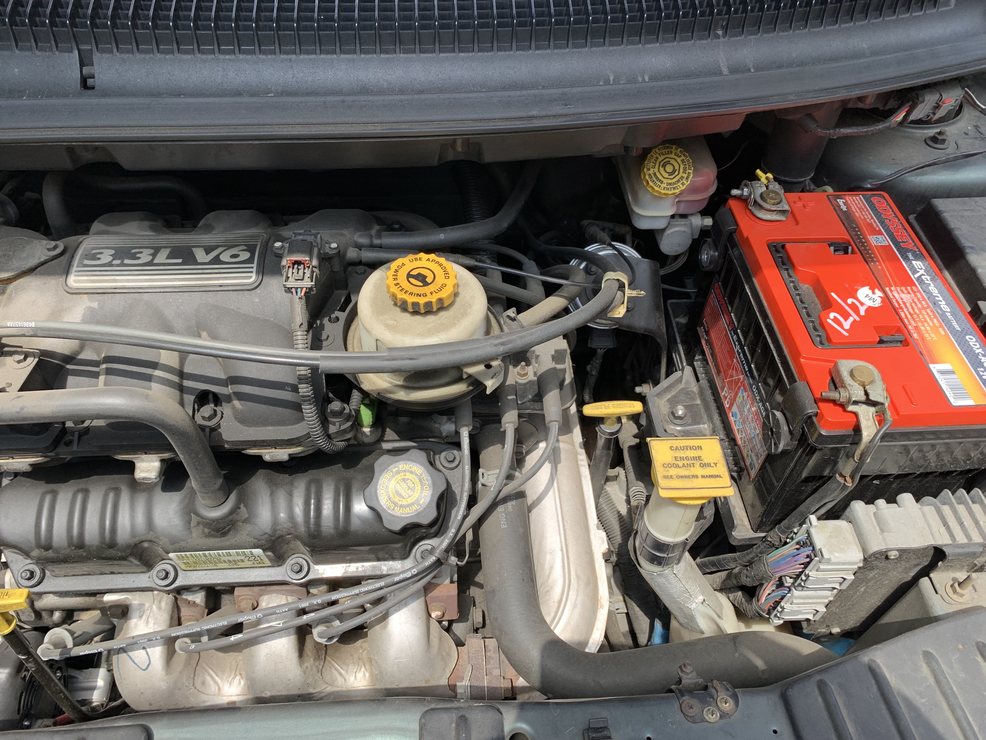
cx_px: 493
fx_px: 741
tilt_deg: -50.0
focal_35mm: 26
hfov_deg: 67.3
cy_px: 370
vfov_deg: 53.1
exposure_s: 1/385
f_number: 1.8
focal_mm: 4.25
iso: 25
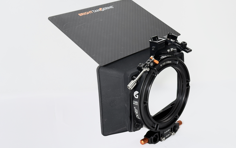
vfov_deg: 25.3
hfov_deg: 39.6
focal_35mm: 51
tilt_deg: -16.7
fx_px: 328
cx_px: 118
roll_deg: -0.5
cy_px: 78
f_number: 1.78
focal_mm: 6.76
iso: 125
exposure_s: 1/146
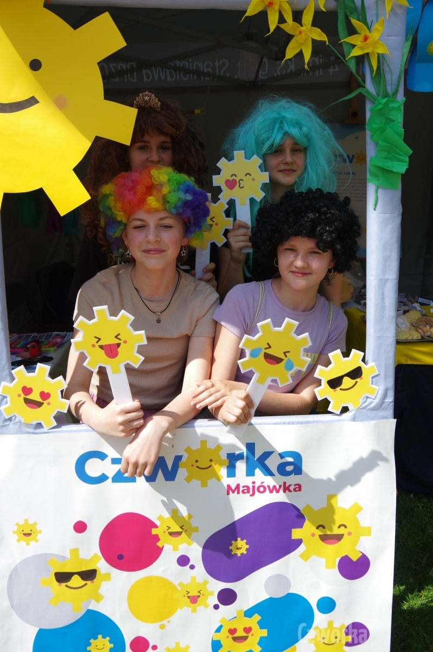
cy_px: 326
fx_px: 651
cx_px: 216
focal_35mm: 36
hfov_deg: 36.8
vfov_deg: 53.2
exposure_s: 1/250
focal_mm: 24
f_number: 8
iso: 100
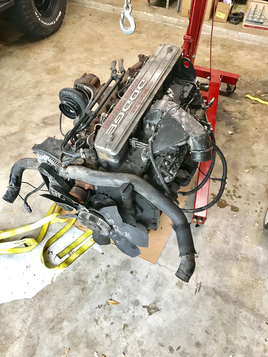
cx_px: 134
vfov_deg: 63.4
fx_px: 289
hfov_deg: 49.7
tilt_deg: -46.3
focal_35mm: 28
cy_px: 178
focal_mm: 3.99
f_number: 1.8
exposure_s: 1/17
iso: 40
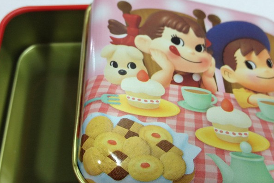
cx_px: 144
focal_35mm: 49
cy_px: 113
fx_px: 373
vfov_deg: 27.4
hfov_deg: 40.3
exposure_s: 1/25
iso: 80
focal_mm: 4.28
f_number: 2.4
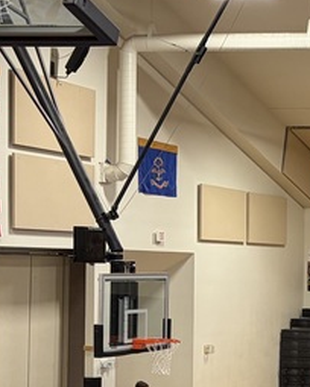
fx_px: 1170
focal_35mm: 102
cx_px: 500
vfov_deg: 18.6
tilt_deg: -3.1
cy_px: 319
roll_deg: -1.1
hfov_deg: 13.9
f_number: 1.6
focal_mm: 5.96
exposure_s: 1/64
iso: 125
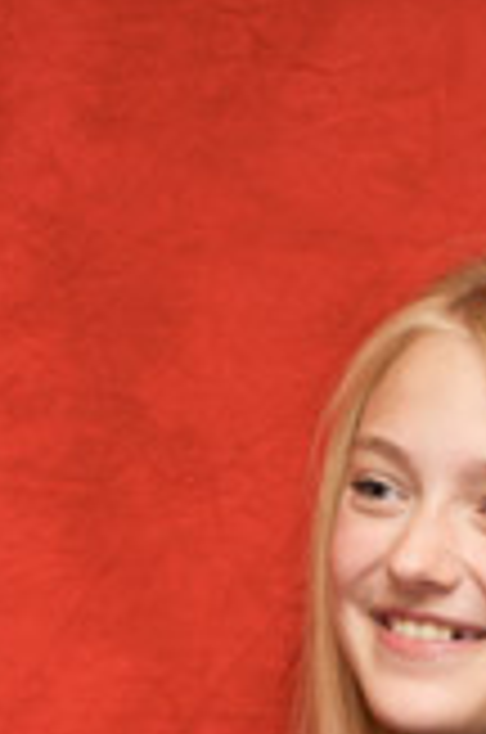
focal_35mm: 332
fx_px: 6751
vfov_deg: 6.1
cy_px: 1292
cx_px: 403
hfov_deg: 4.1
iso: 500
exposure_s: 1/60
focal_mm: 90
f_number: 4.5
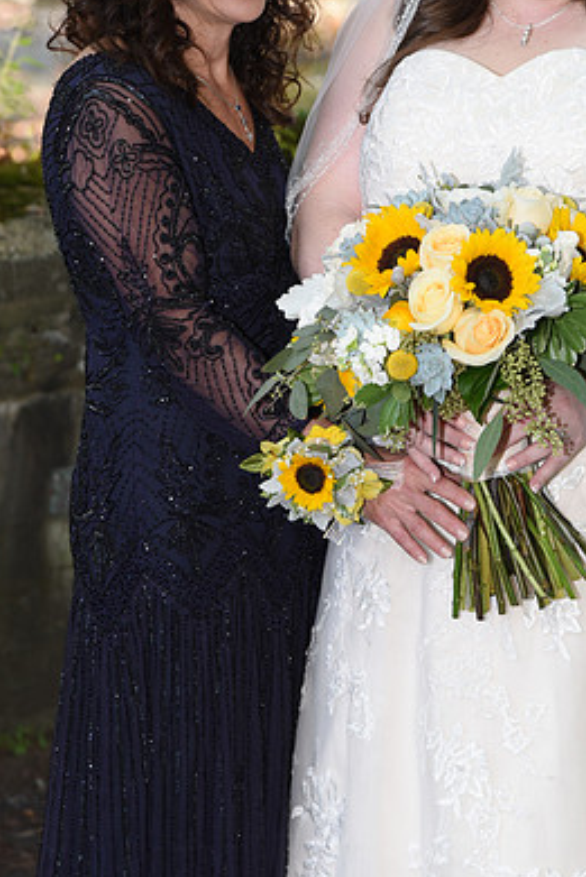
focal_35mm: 166
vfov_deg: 12.3
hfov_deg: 8.3
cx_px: 412
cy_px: 242
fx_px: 4049
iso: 640
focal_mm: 112
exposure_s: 1/200
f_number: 5.6
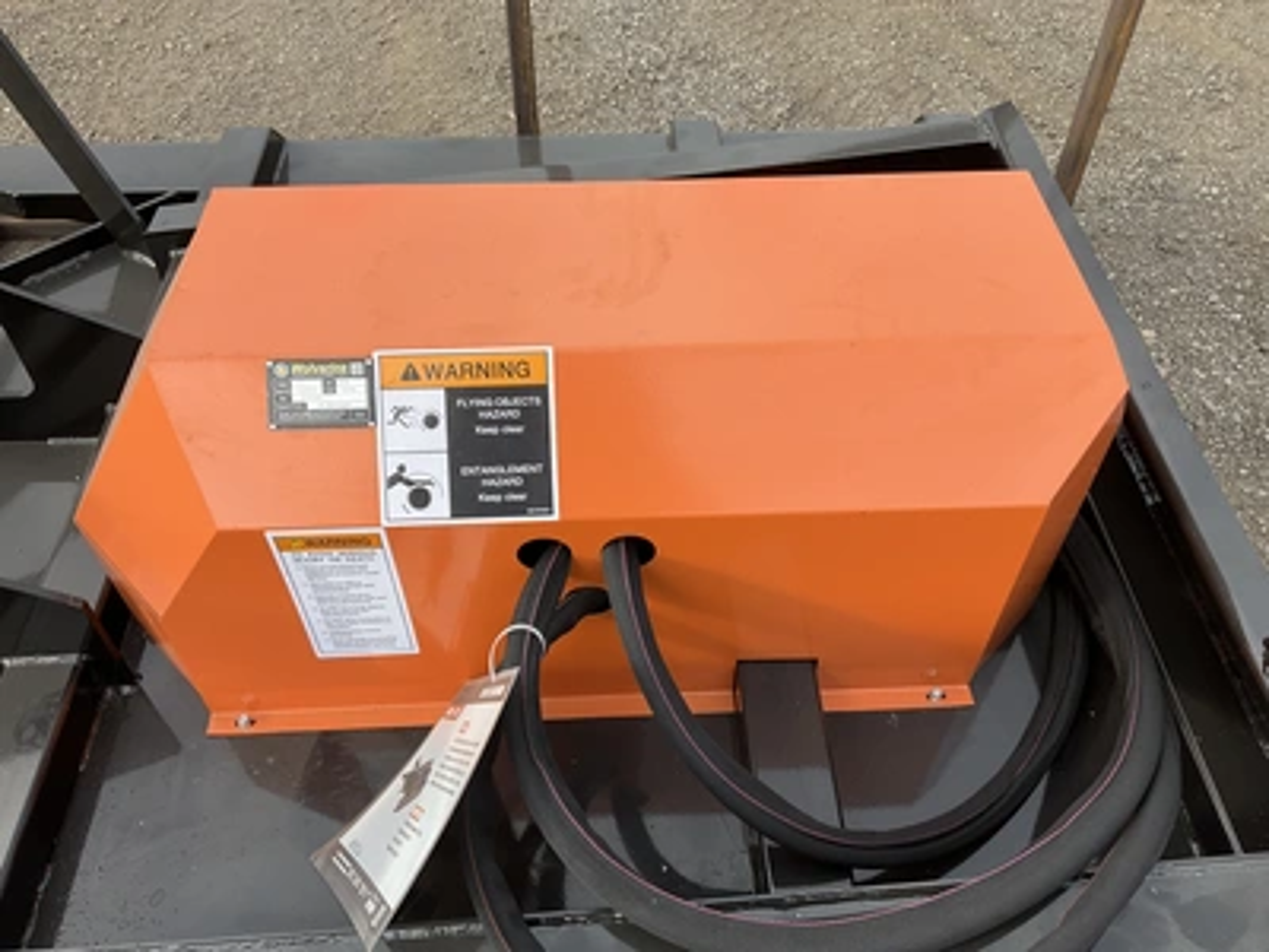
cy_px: 476
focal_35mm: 29
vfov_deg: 48.2
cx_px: 634
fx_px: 1063
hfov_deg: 61.7
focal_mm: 3
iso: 25
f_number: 1.8
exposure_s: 1/486
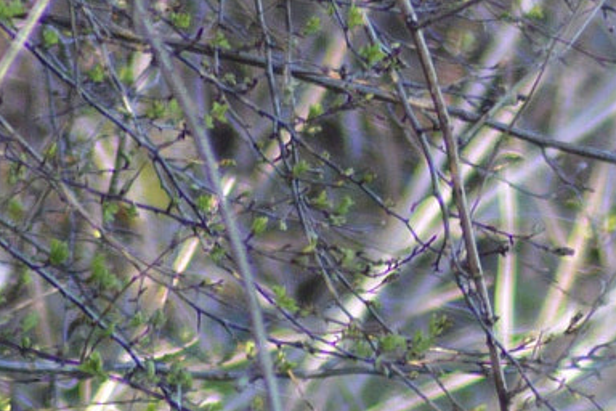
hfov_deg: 1.1
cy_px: 328
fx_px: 32081
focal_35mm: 1875
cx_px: 1084
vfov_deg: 0.7
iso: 640
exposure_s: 1/320
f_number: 5.6
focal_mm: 300
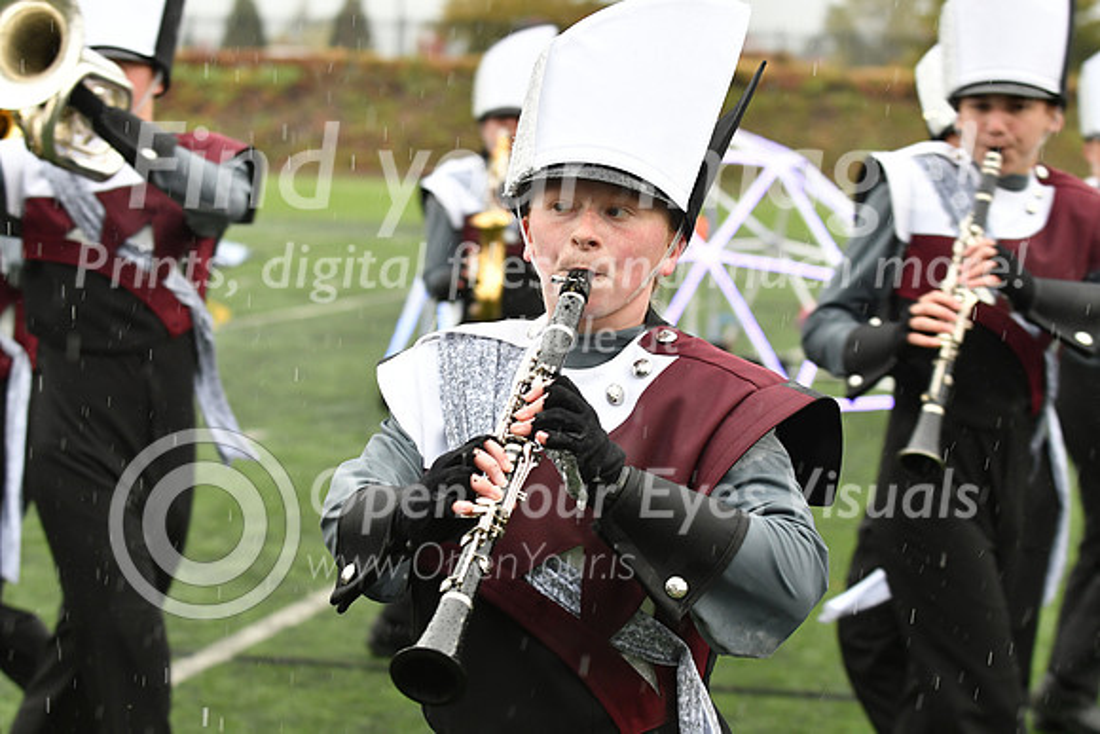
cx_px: 550
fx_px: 3209
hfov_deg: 19.5
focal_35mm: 105
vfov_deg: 13.0
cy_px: 367
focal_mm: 70
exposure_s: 1/400
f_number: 4
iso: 800
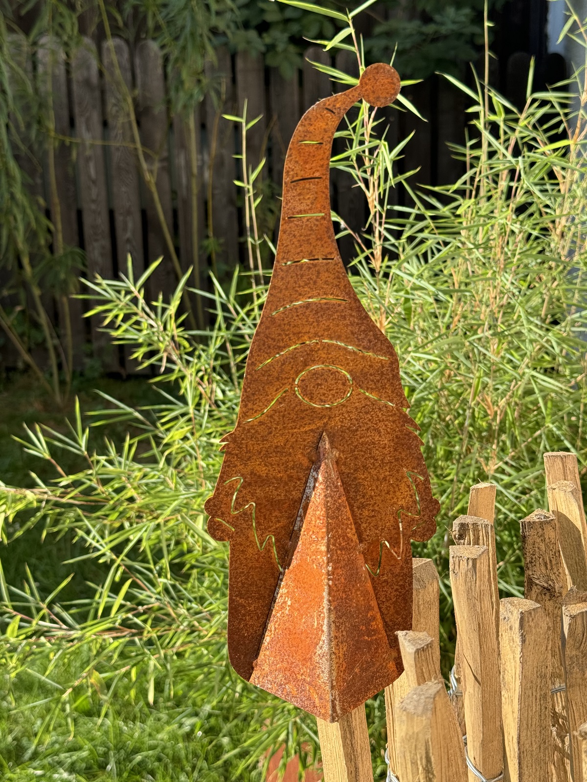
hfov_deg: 30.3
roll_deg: +1.1
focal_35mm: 48
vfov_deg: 39.7
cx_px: 294
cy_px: 391
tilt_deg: -11.9
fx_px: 1085
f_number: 1.78
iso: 64
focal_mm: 6.76
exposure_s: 1/1094
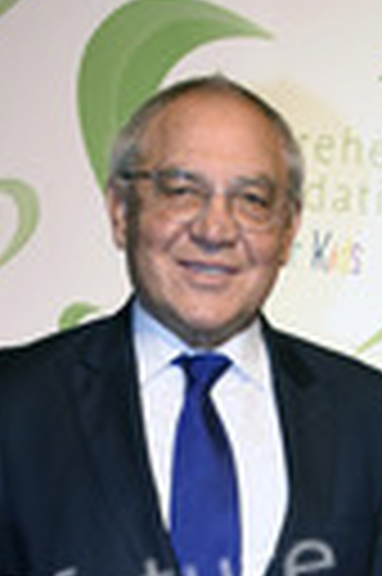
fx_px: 1899
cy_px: 873
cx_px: 252
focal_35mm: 119
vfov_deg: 15.8
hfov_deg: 11.5
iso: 2000
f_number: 6.3
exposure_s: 1/125
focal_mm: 38
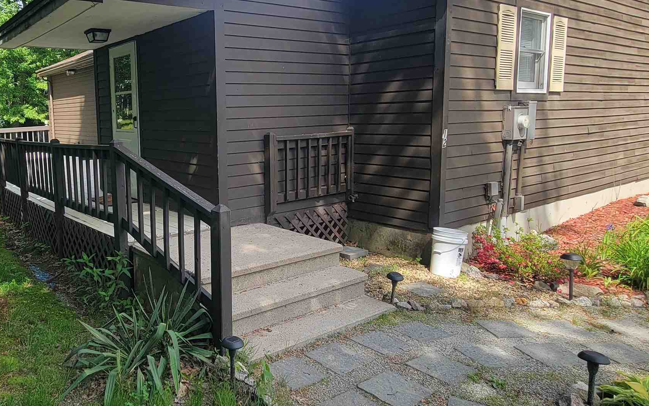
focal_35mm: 25
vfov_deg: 49.0
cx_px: 198
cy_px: 166
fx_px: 442
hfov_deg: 69.7
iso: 50
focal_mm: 2.2
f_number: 2.2
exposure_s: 1/593
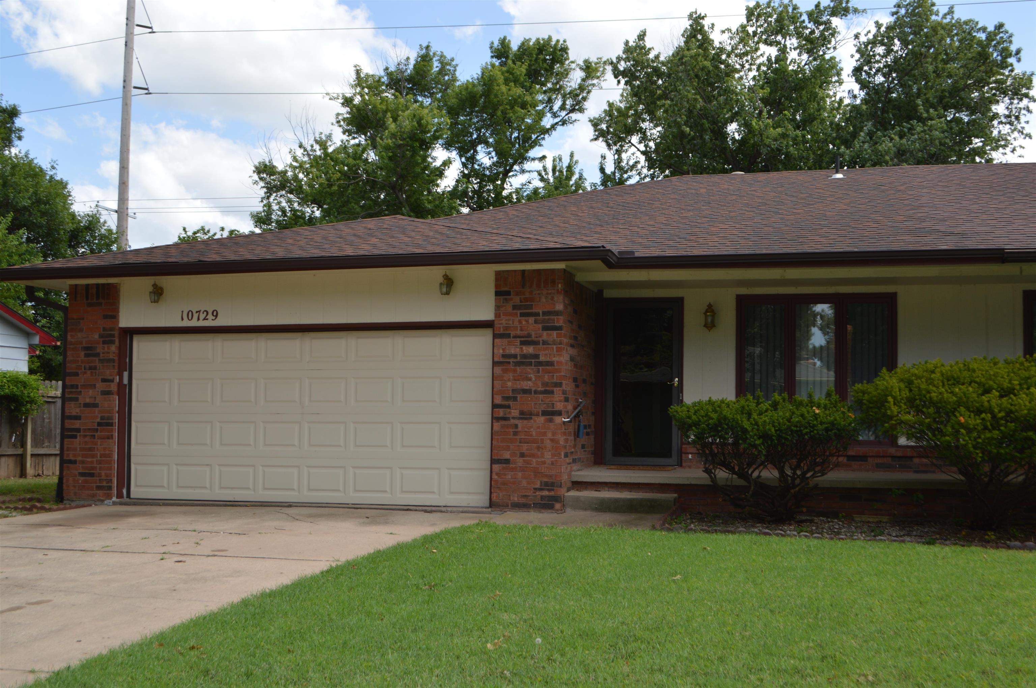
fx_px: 1121
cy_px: 344
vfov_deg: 34.1
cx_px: 518
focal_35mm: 39
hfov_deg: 49.6
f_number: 7.1
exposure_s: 1/200
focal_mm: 26
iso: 100
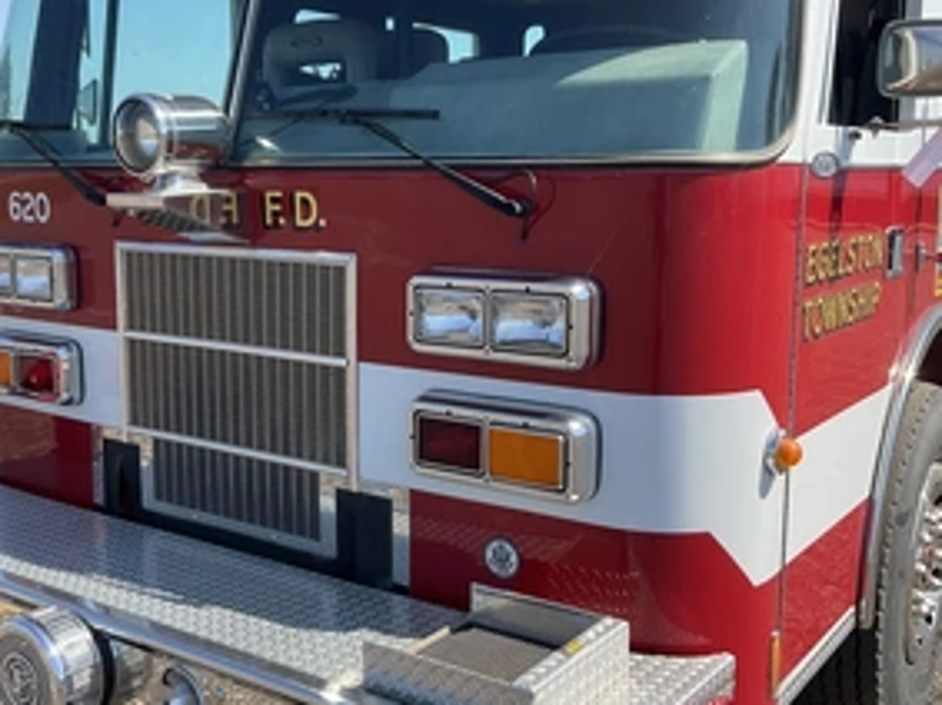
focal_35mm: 41
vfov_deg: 35.1
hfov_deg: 45.7
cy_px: 349
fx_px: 1115
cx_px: 403
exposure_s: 1/855
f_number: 1.8
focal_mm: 3
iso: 25
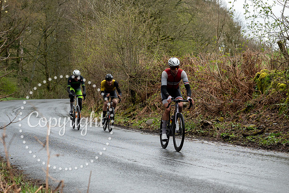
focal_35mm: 119
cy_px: 115
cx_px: 197
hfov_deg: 17.1
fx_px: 957
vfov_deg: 11.5
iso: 500
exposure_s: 1/800
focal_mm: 66
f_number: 4
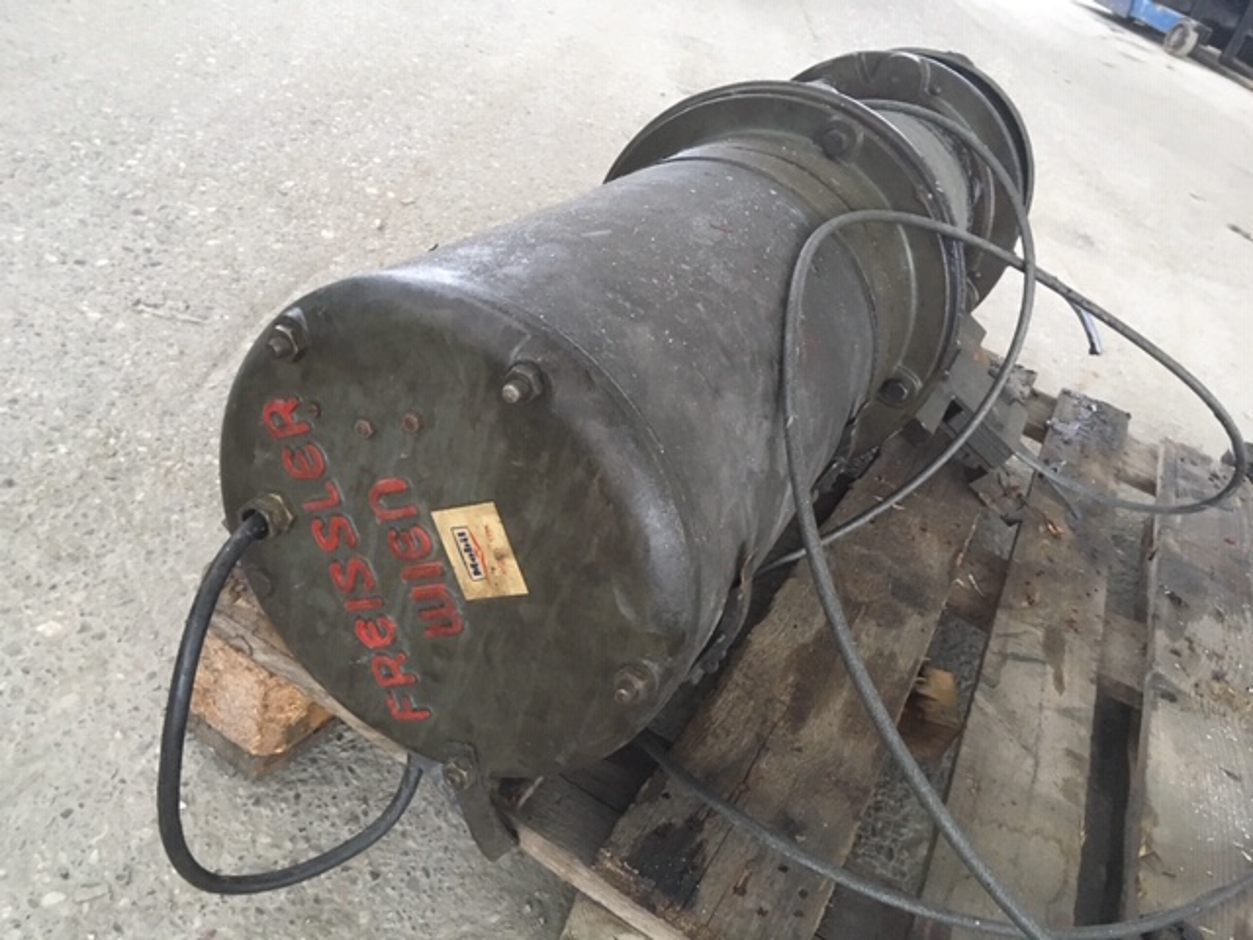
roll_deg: -19.9
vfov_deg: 48.2
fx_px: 1050
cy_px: 470
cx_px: 626
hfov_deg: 61.7
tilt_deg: -32.6
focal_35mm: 29
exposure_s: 1/33
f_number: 2.2
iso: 250
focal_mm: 4.15
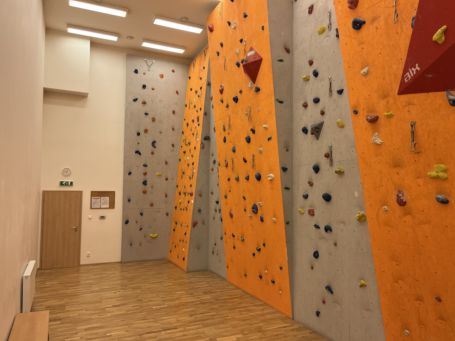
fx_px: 342
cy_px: 170
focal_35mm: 26
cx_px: 228
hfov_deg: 67.3
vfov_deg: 53.1
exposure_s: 1/100
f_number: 1.6
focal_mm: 5.1
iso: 80
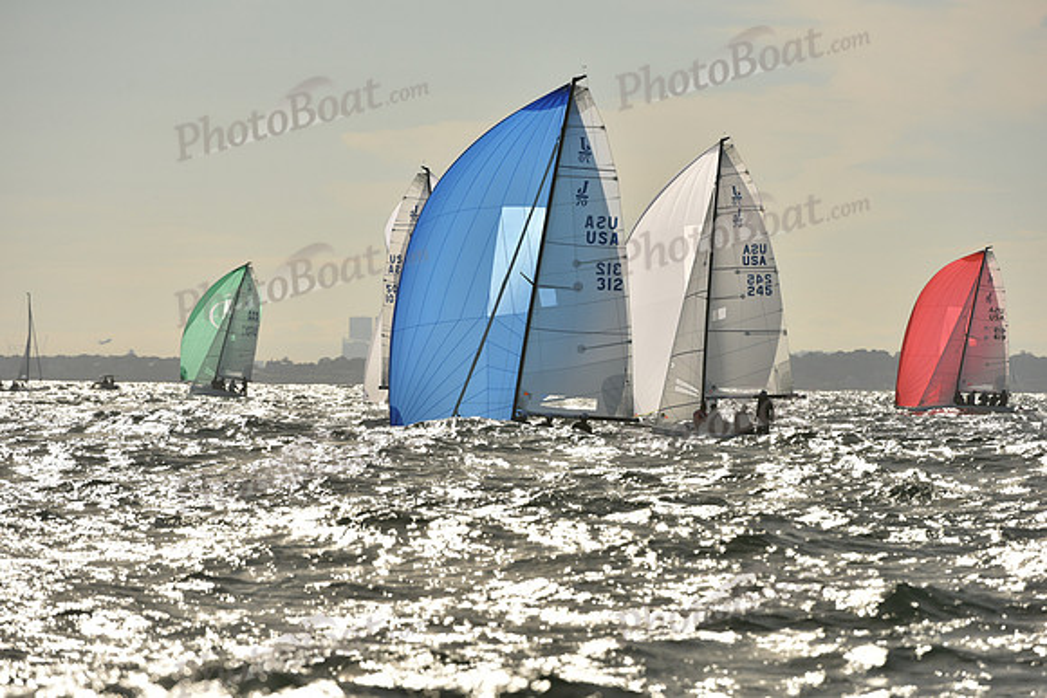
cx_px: 524
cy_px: 349
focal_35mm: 400
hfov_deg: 5.2
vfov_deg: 3.4
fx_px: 11636
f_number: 8
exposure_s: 1/2000
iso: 250
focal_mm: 400
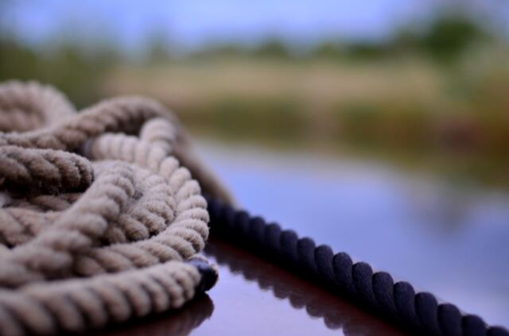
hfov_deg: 27.1
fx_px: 1058
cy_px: 168
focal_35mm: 75
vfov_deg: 18.1
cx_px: 254
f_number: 1.8
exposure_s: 1/13
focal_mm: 50
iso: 400
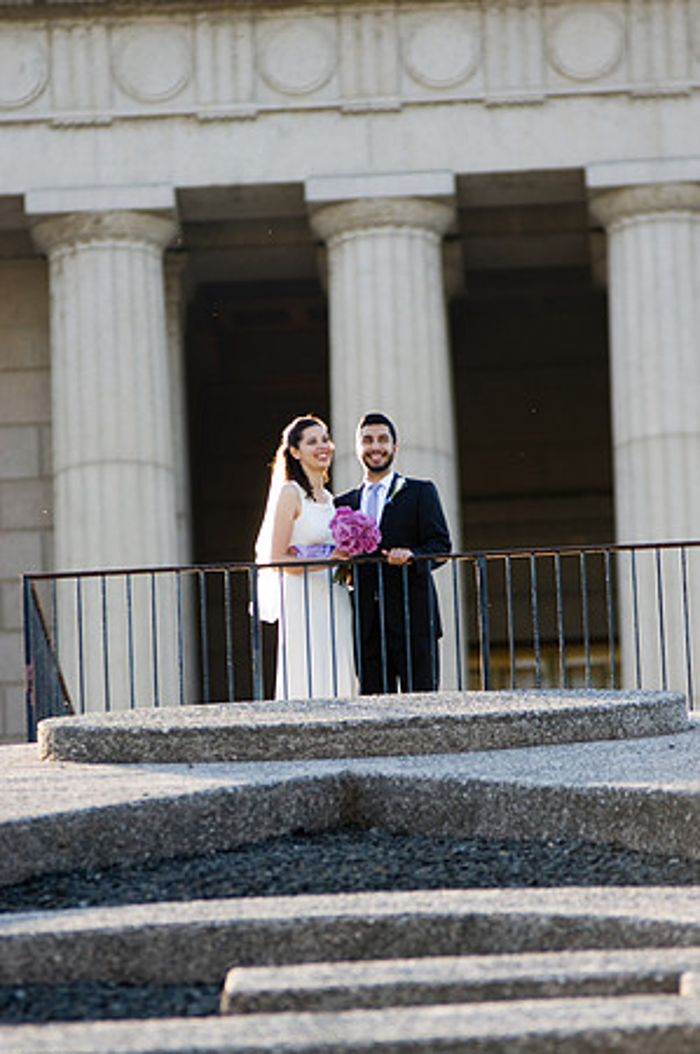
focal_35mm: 300
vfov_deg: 6.9
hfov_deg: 4.6
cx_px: 350
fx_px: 8770
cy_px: 527
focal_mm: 200
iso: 100
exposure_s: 1/180
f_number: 2.8
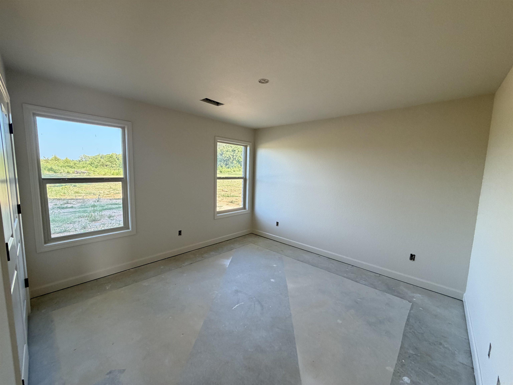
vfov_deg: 85.7
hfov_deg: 102.1
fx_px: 207
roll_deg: -1.7
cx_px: 256
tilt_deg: -6.7
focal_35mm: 14
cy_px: 192
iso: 200
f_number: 2.2
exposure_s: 1/121
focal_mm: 2.22
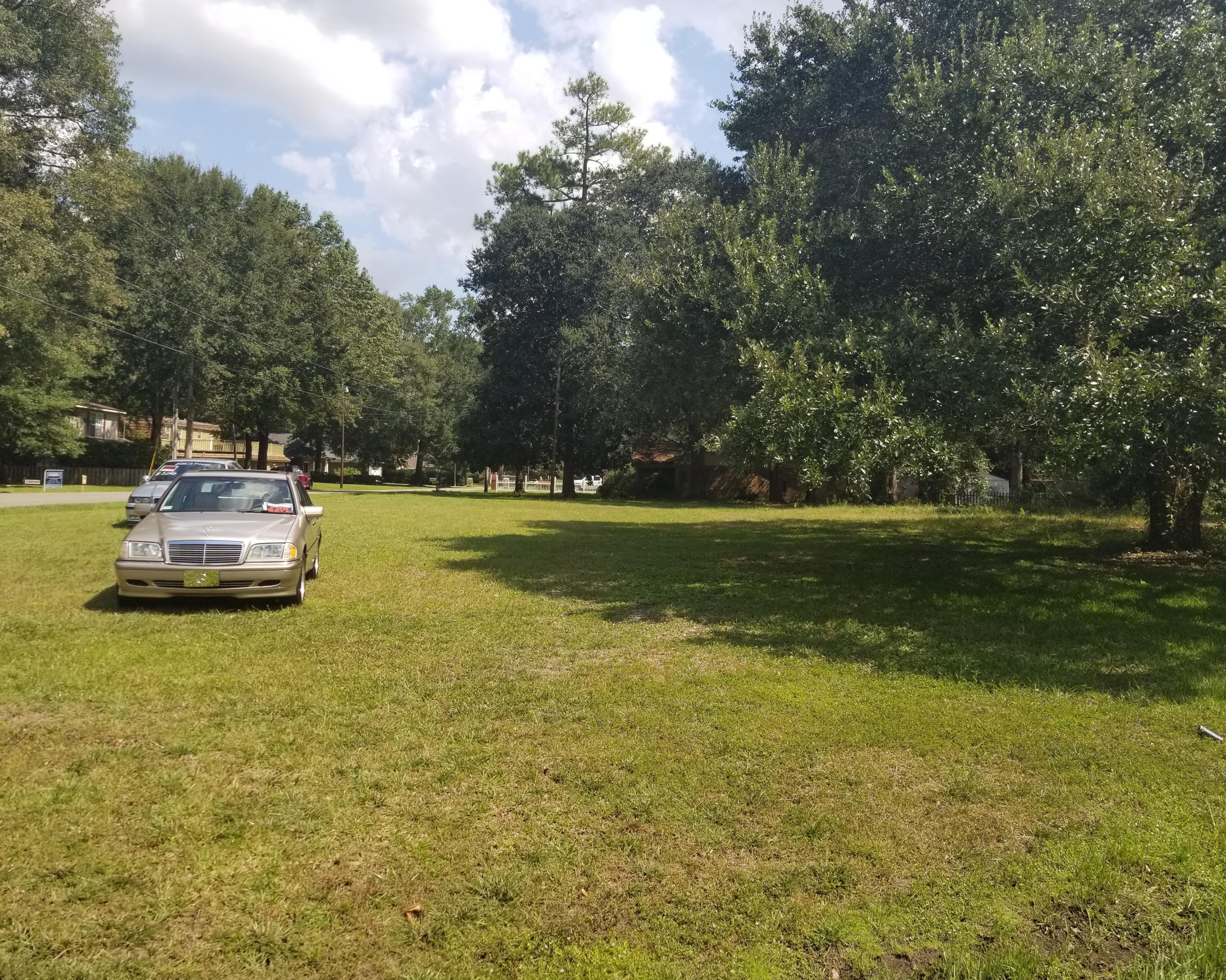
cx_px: 640
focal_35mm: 28
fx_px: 1016
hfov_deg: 62.2
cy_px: 479
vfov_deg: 51.5
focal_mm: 4.25
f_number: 1.7
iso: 50
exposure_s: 1/1764
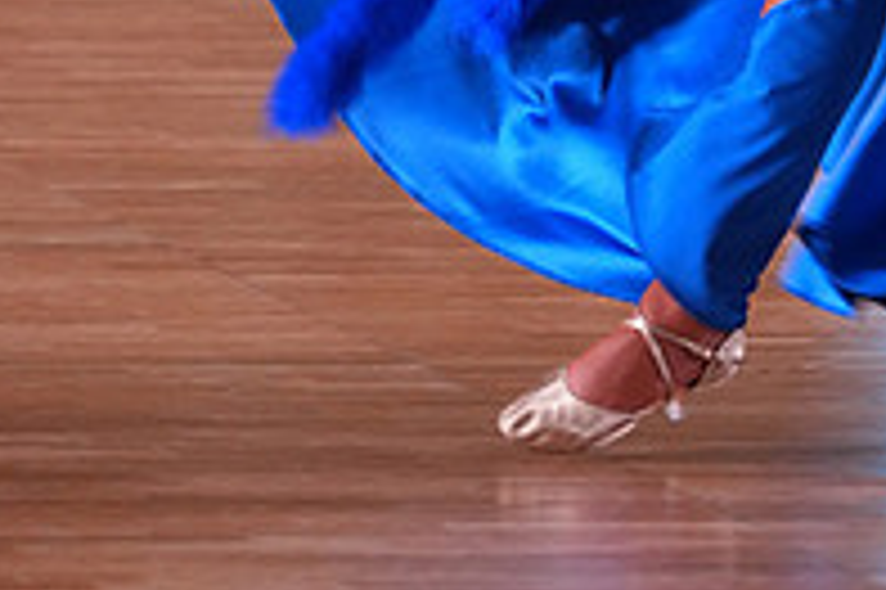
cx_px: 740
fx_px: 13967
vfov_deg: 2.4
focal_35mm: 568
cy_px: -369
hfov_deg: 3.6
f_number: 5
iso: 4000
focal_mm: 193
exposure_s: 1/200
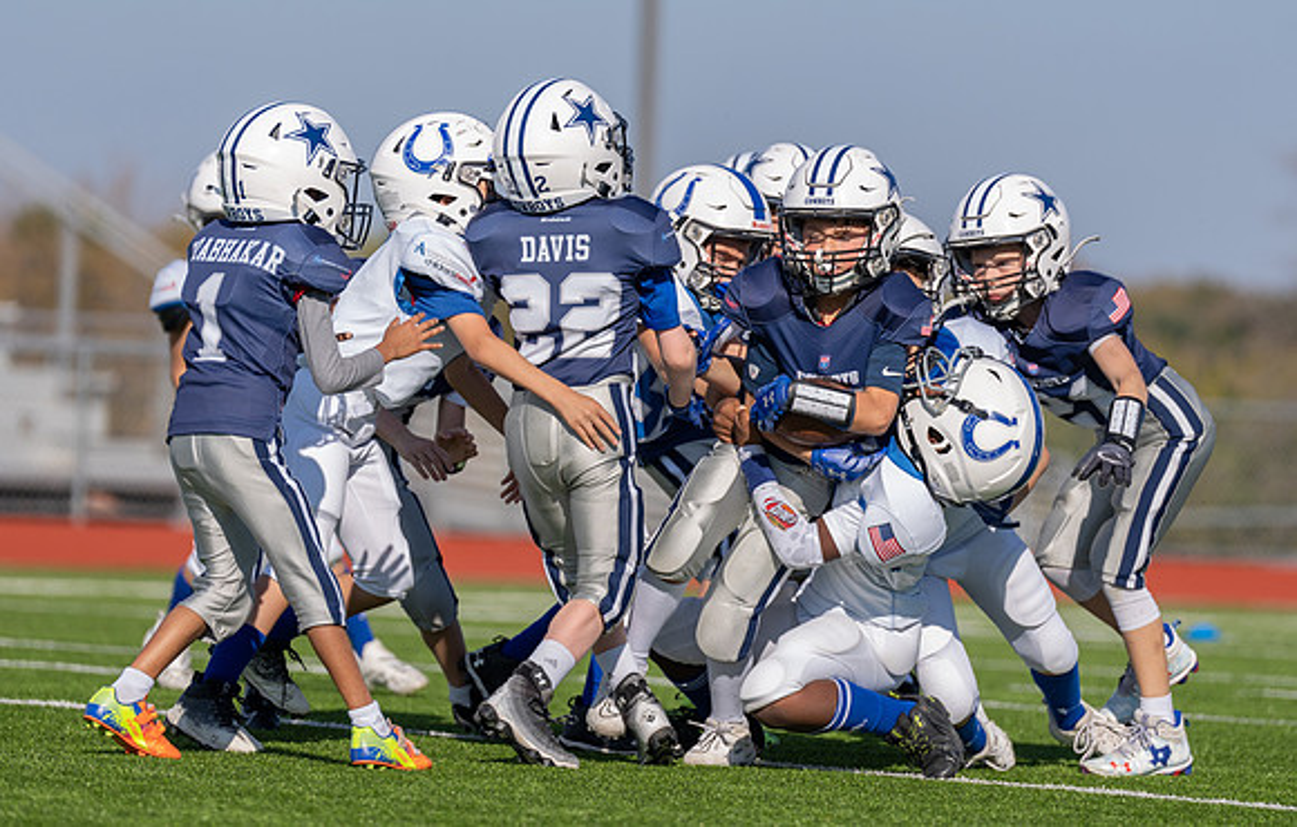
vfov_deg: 4.5
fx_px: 10583
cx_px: 605
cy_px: 371
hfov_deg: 7.0
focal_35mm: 298
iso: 100
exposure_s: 1/2000
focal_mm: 200
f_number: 2.8
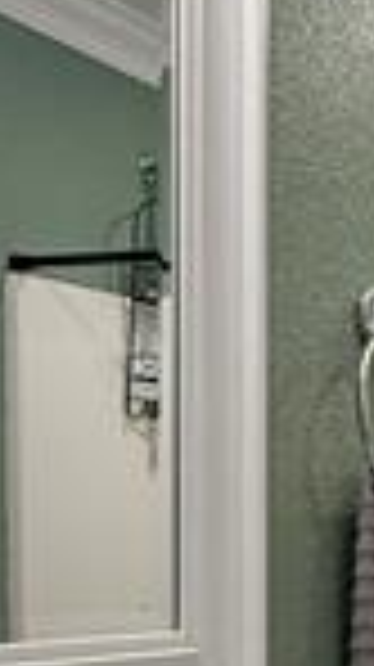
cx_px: 847
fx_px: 1396
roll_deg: +0.0
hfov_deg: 12.5
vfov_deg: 26.1
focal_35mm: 79
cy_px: 580
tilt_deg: -1.3
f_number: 2.2
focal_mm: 2.22
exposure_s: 1/120
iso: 250
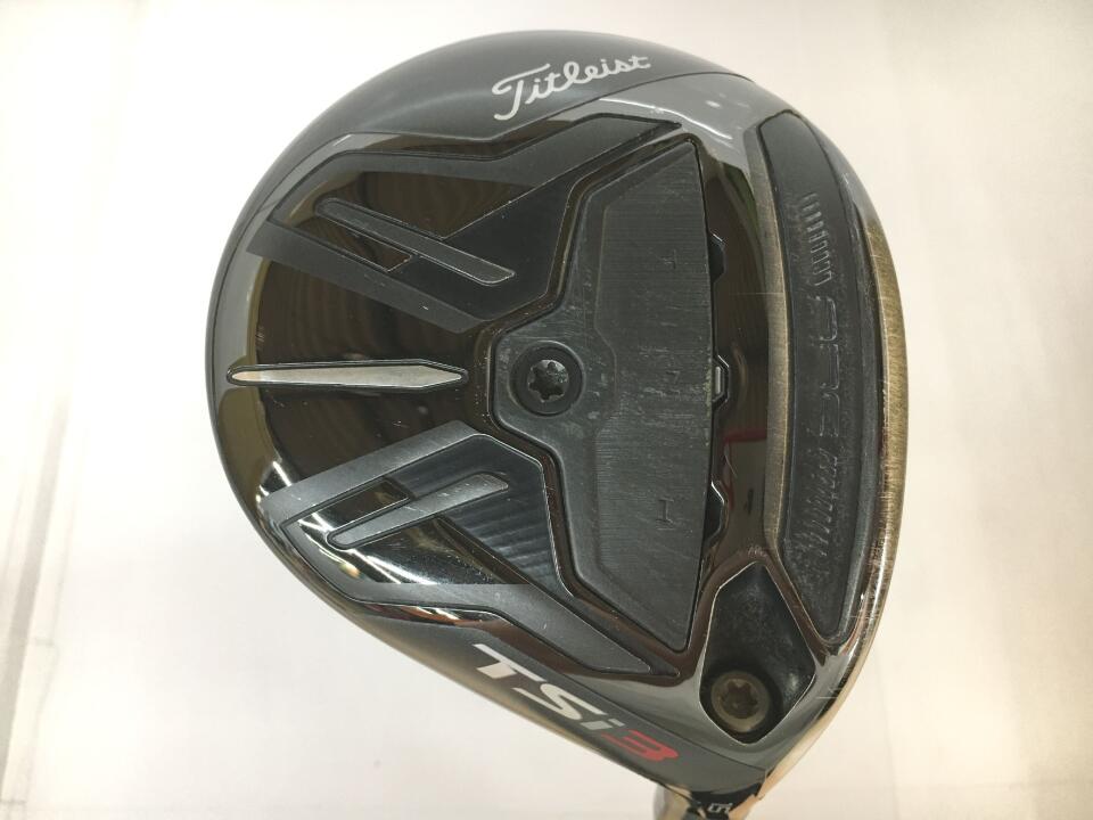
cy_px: 410
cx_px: 546
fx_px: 916
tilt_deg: -64.7
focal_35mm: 29
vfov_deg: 48.2
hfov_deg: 61.7
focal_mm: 4.15
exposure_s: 1/30
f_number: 2.2
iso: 125
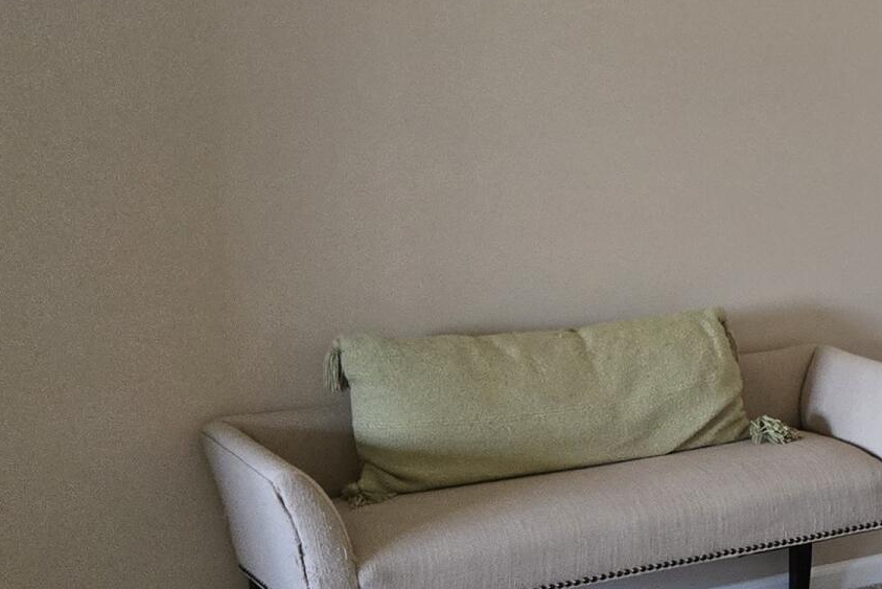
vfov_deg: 16.1
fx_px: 2083
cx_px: 1213
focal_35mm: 85
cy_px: 259
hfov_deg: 21.2
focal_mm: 5.4
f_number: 1.8
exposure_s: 1/120
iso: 640
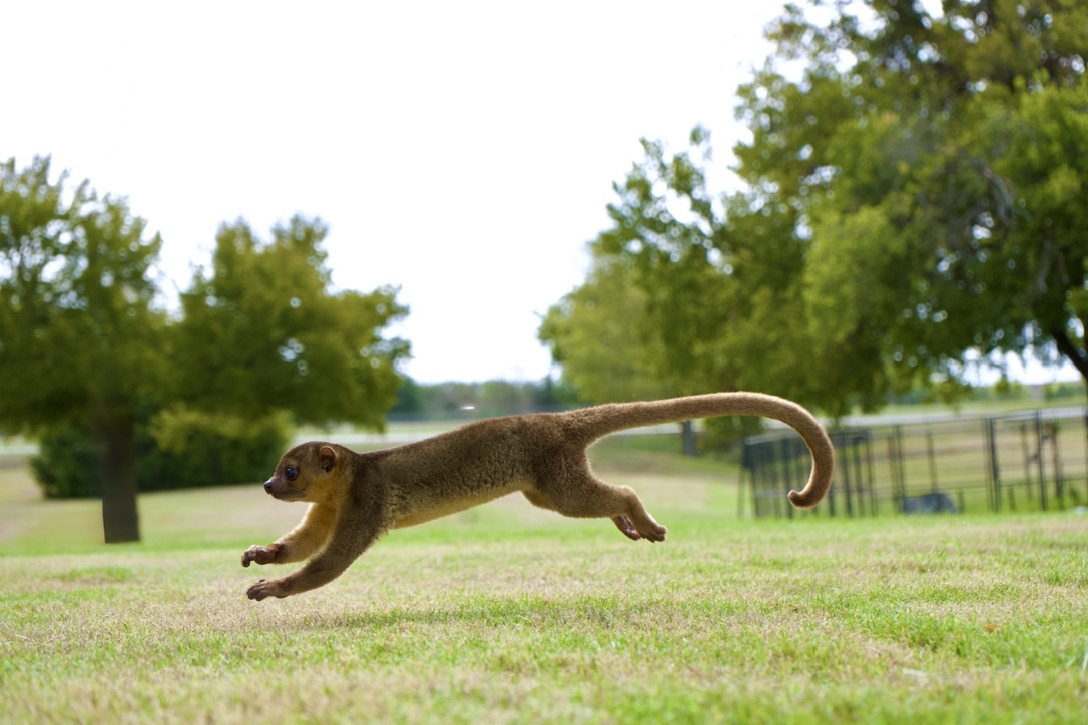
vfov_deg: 19.5
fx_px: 2115
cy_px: 362
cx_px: 544
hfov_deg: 28.8
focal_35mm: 70
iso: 1000
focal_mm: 70
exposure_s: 1/2000
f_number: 5.6
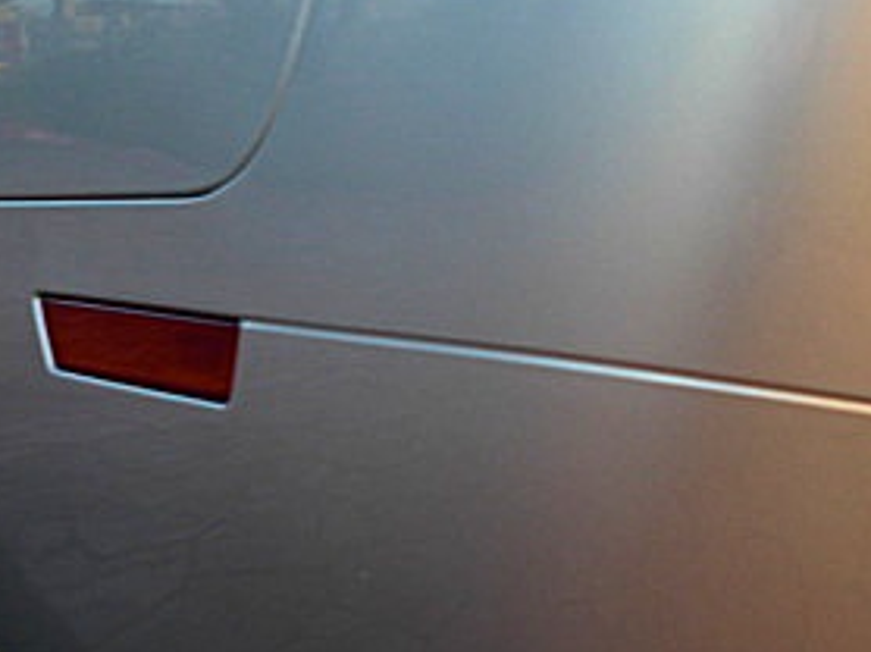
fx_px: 2087
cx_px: 226
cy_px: 313
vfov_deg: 17.8
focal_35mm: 83
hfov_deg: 23.4
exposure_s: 1/100
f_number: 2.8
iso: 50
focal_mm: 6.3
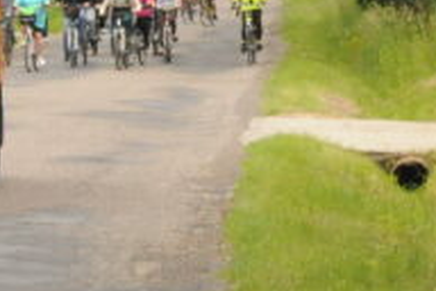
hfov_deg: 6.6
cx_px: -202
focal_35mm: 310
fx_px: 3754
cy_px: 74
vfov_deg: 4.4
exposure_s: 1/160
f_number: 22
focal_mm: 58
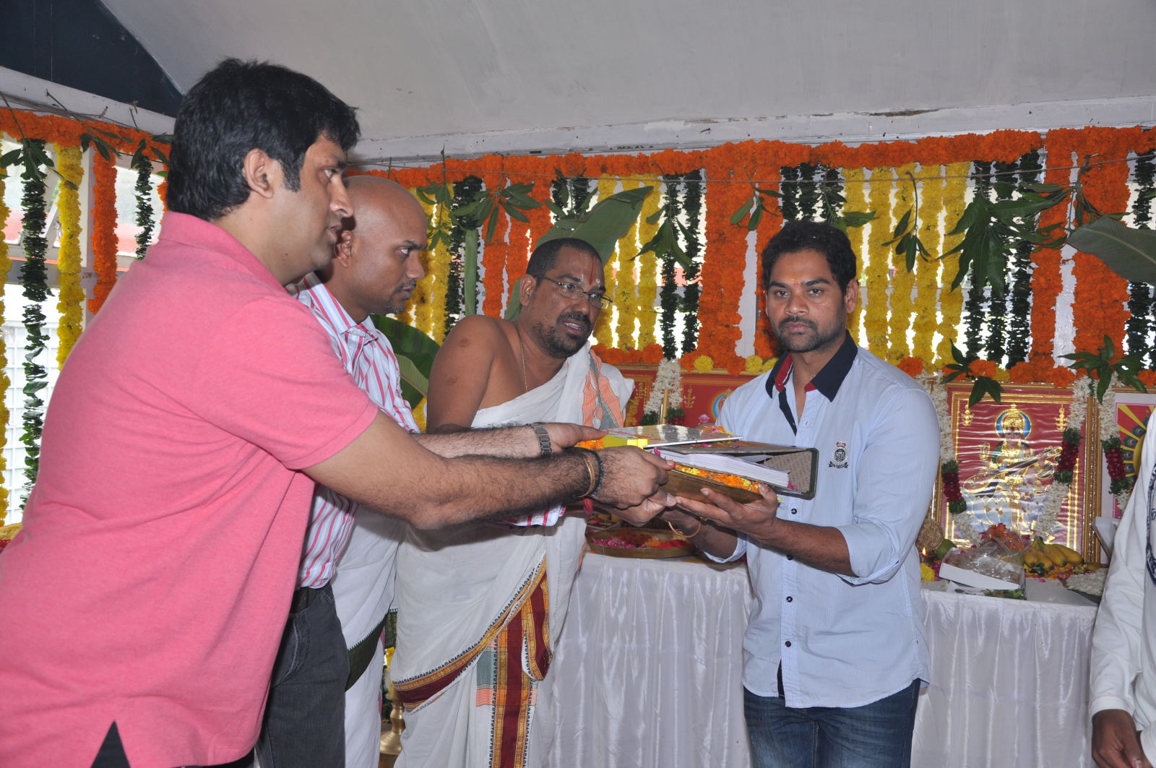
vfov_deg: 39.9
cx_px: 578
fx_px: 1058
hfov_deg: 57.3
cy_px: 384
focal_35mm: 33
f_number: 5
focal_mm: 22
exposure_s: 1/125
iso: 250
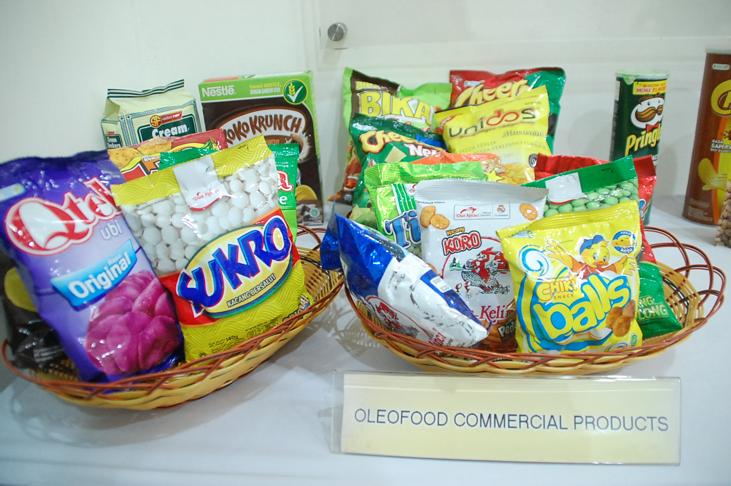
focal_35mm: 27
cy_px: 243
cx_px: 366
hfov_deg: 67.4
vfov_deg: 47.8
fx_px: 548
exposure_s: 1/13
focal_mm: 18
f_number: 3.5
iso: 1600
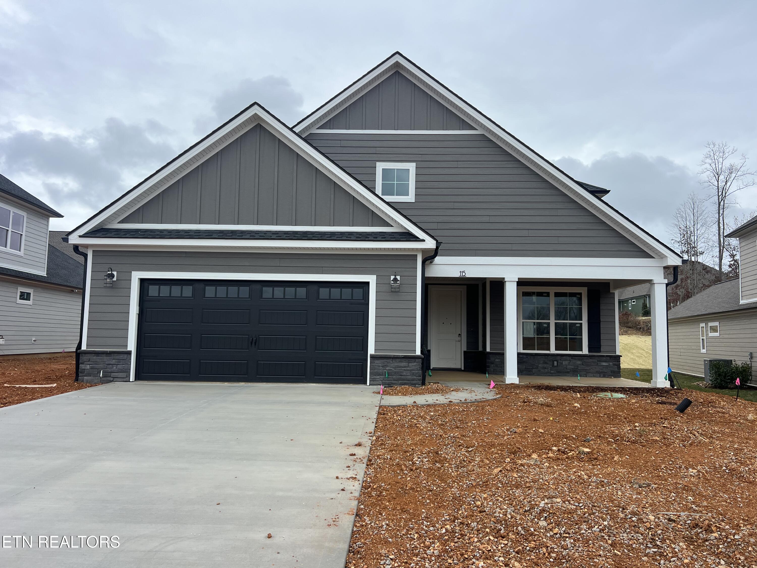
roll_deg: -1.2
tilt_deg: +4.2
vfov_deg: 53.1
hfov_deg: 67.3
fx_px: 569
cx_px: 378
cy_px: 284
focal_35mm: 26
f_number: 1.5
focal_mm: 5.7
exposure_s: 1/1224
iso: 50
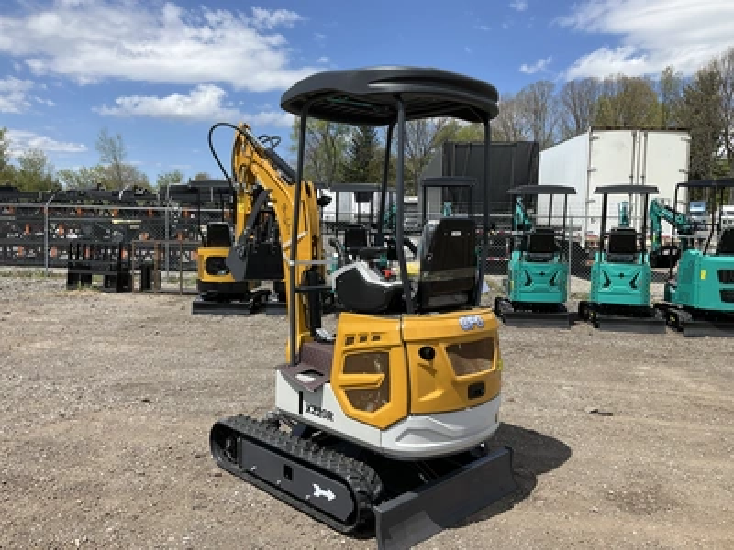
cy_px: 275
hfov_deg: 61.7
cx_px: 367
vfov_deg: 48.2
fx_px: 615
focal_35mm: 29
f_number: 1.8
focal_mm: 3
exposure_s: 1/1912
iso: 25
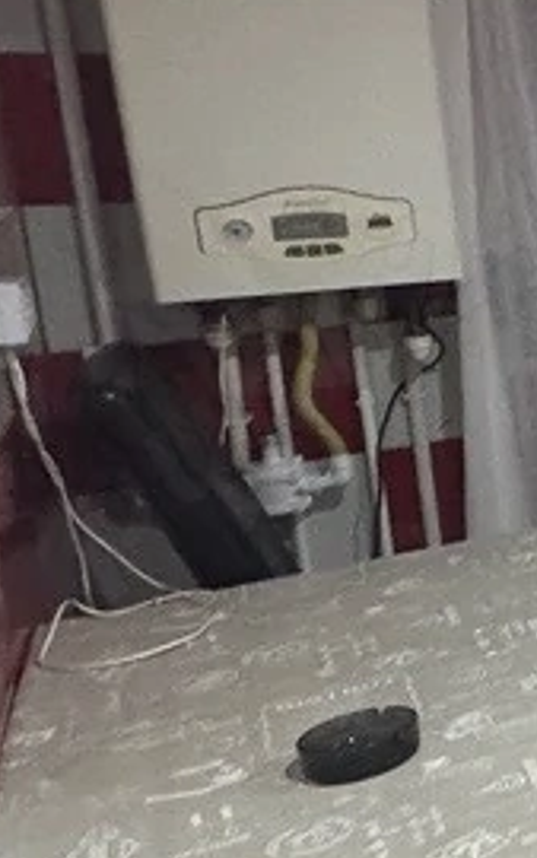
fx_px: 1287
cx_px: 1427
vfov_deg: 36.7
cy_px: 334
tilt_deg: -11.4
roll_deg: -0.2
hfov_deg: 13.3
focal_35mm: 55
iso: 1000
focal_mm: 2.22
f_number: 2.2
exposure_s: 1/50
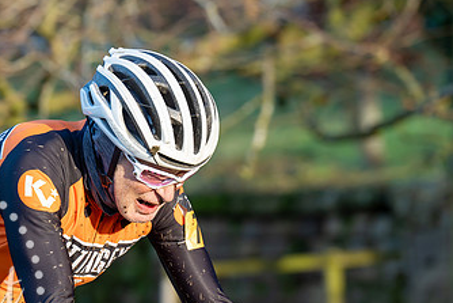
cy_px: 224
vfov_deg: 4.4
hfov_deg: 6.5
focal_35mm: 316
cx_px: 127
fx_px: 3978
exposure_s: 1/500
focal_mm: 182
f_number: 4.5
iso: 400
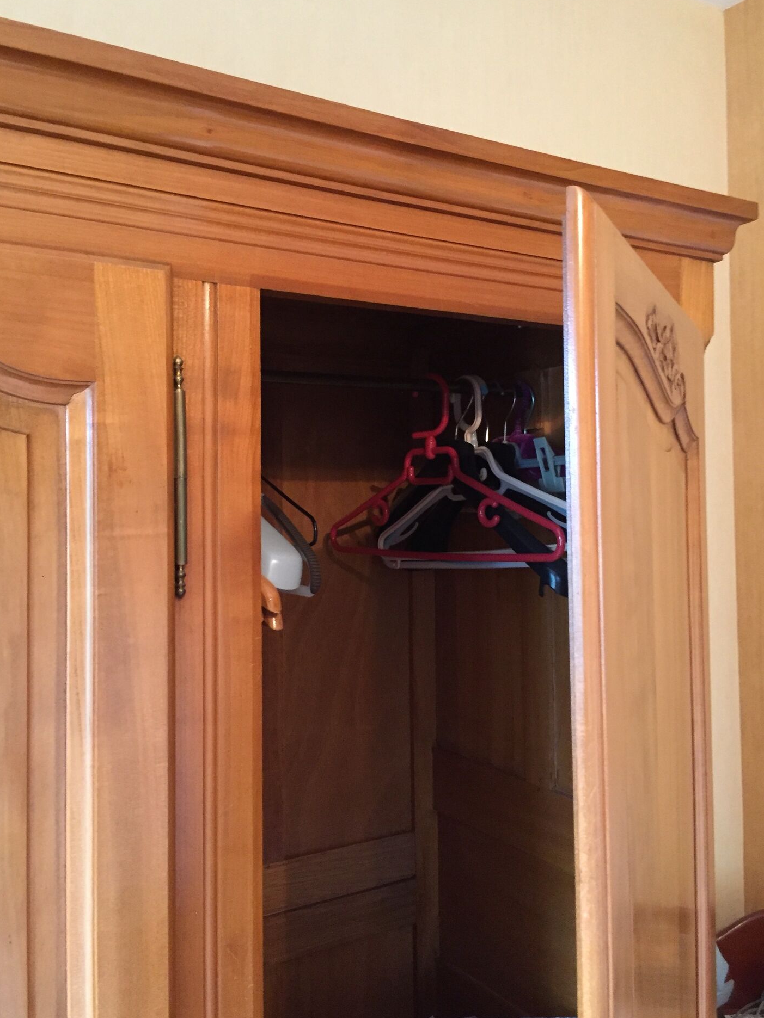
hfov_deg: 45.4
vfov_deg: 58.3
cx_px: 371
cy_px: 484
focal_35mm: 31
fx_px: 912
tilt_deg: +1.2
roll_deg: +0.2
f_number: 2.2
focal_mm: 4.15
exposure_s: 1/17
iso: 250
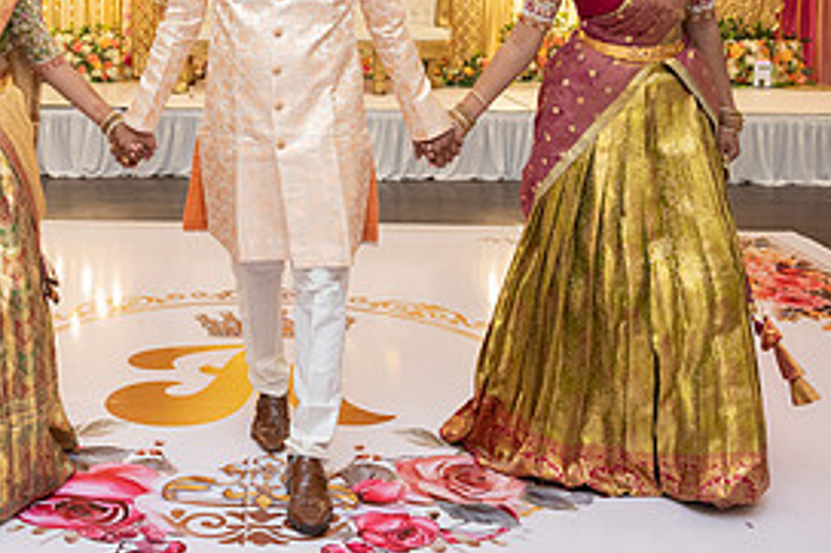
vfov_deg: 25.2
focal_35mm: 52
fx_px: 1200
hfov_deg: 37.1
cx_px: 189
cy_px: 63
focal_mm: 24
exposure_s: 1/160
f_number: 4
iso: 1250
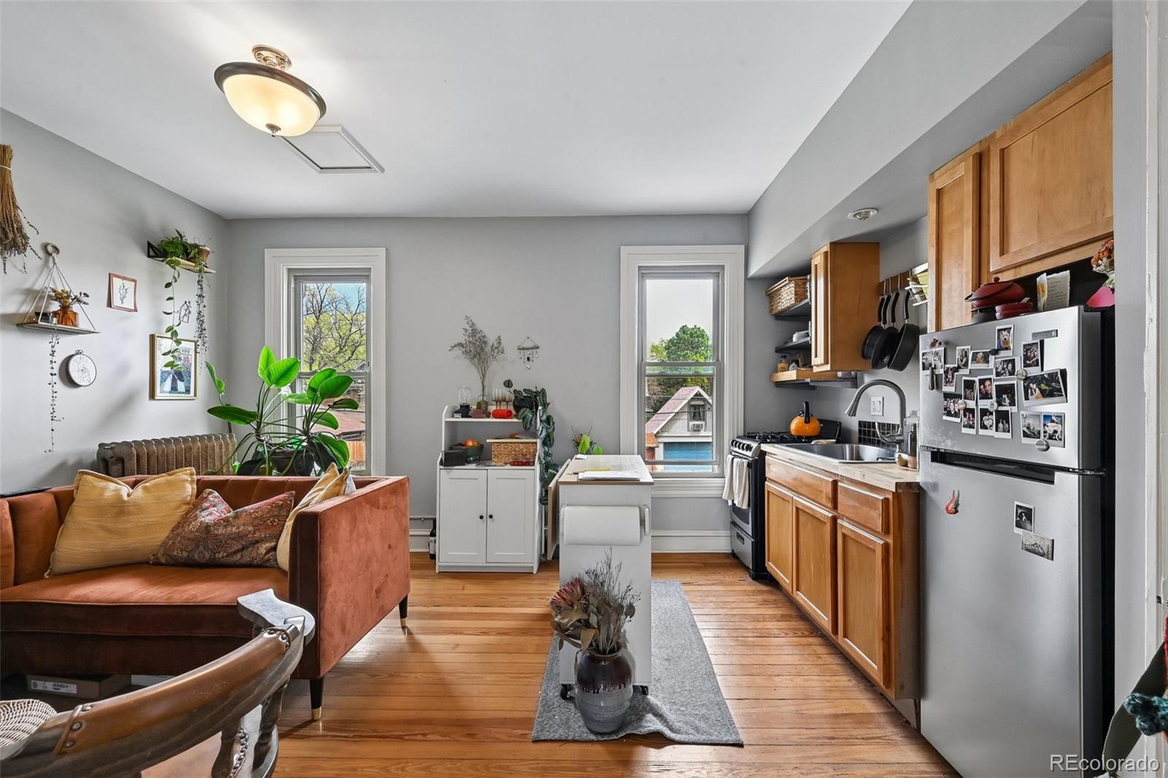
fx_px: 454
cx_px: 584
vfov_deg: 81.2
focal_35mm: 14
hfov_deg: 104.3
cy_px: 389
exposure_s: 1/25
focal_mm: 14
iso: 400
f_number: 10
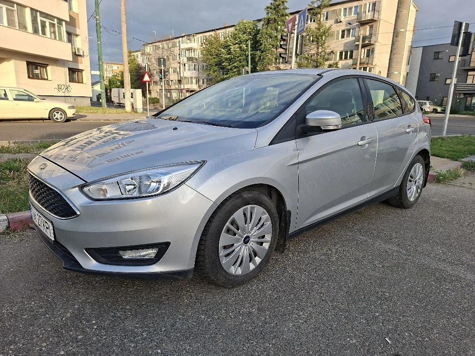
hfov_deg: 73.9
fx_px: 316
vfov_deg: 58.9
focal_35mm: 23
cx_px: 238
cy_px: 178
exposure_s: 1/625
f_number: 1.8
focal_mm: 5.54
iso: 50
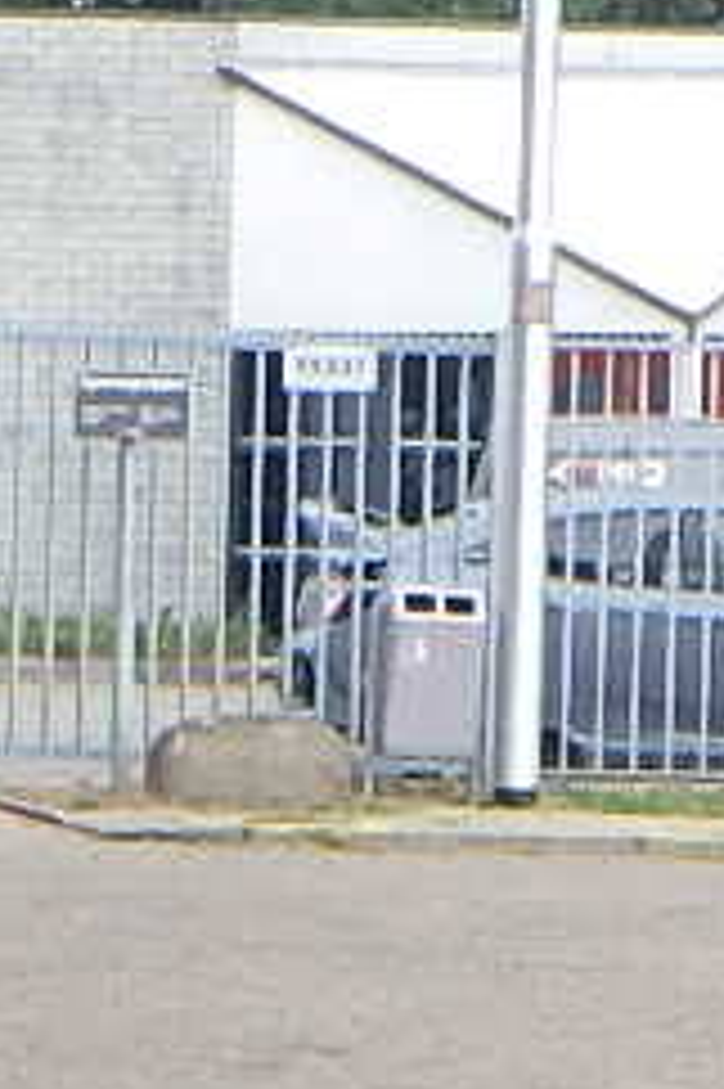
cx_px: -1484
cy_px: 1008
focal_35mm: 299
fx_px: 9032
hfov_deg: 4.4
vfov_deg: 6.9
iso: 125
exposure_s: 1/250
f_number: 4.6
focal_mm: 6.1
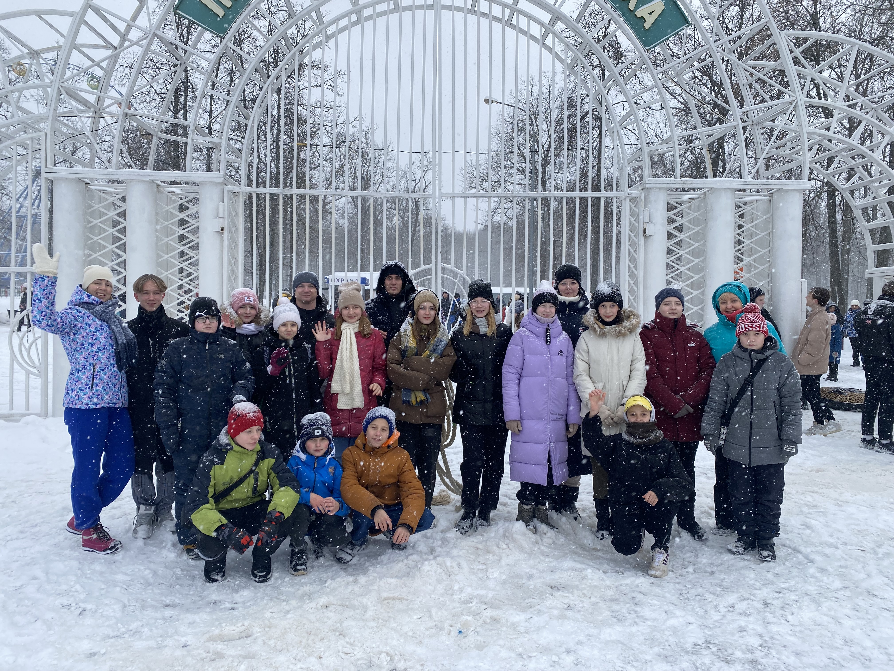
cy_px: 336
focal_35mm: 26
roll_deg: -0.5
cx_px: 447
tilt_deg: -2.0
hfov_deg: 67.3
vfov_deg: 53.1
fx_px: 671
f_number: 1.8
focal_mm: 4.25
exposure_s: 1/423
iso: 32
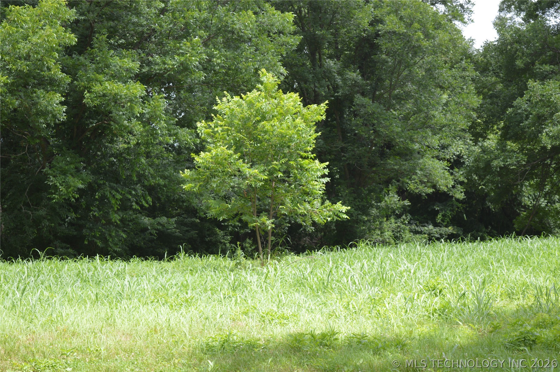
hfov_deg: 24.6
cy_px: 186
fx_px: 1282
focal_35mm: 82
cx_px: 280
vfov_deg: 16.5
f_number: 5.6
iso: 100
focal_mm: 55
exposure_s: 1/125
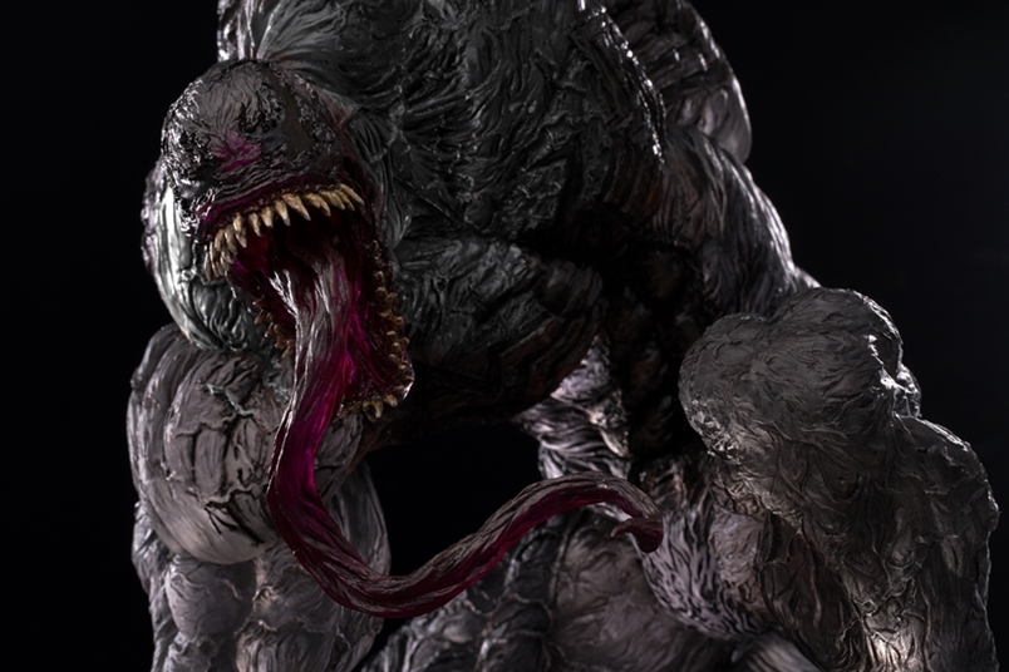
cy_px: 336
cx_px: 504
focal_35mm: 100
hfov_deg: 20.4
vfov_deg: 13.7
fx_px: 2803
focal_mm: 100
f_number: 18
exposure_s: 1/125
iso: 200
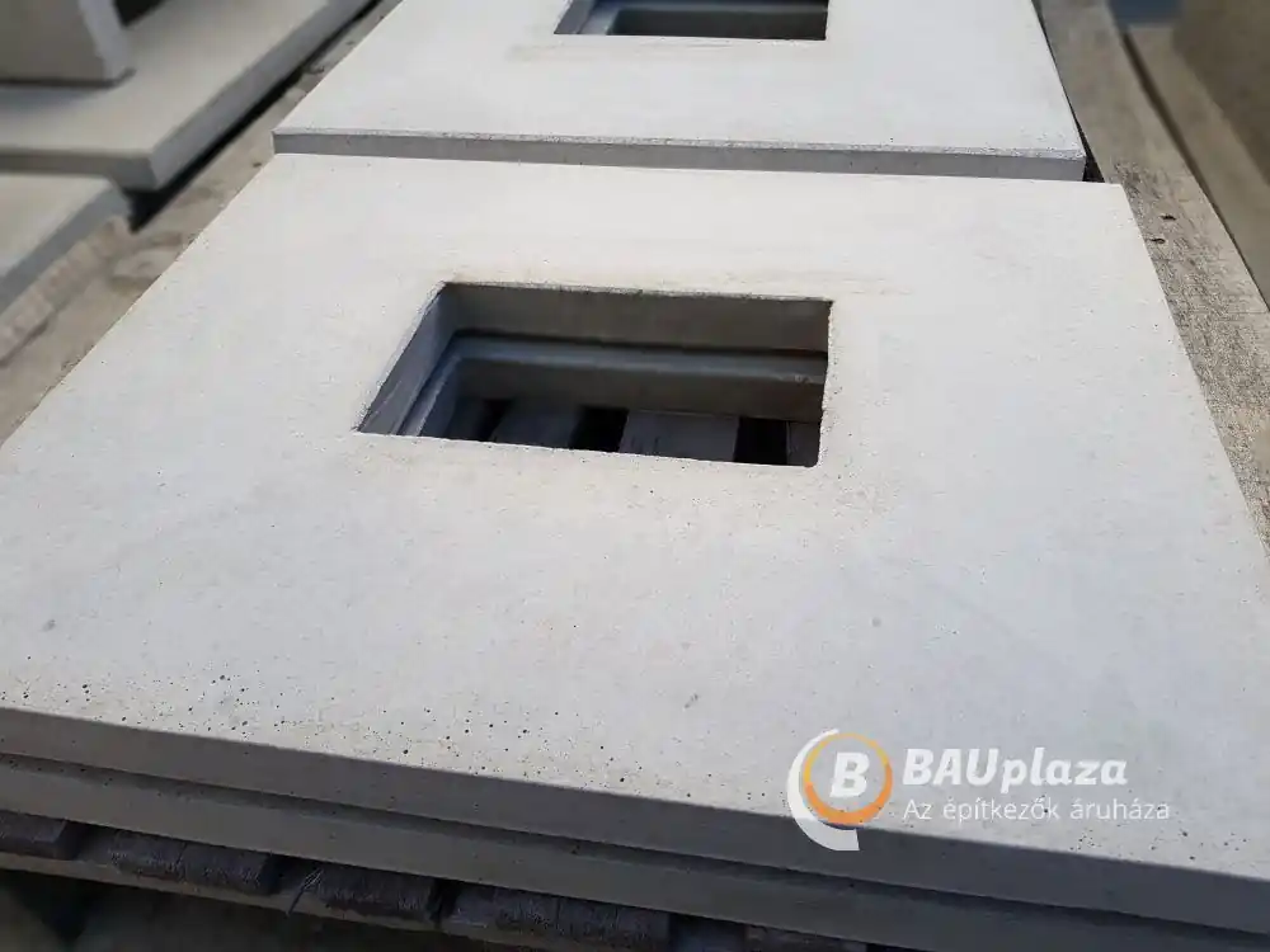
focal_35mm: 26
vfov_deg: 53.1
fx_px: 954
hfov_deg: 67.3
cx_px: 635
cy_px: 476
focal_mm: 4.2
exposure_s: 1/824
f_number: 1.7
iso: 40
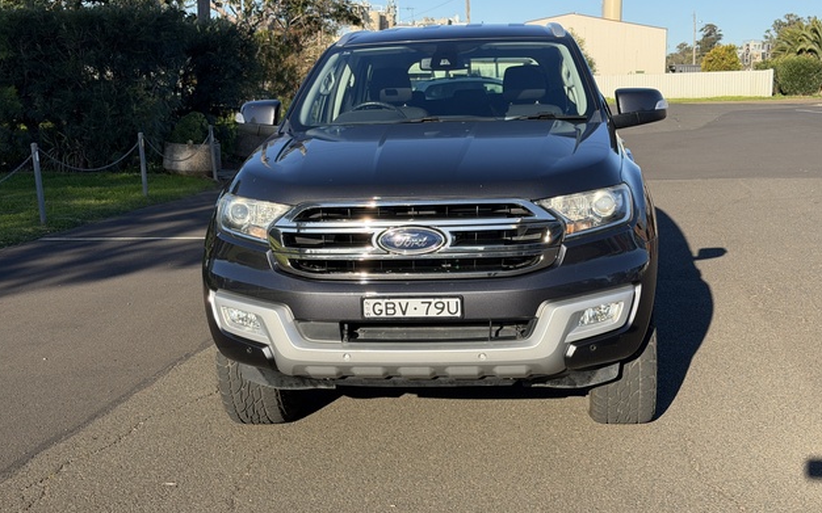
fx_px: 1165
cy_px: 248
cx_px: 407
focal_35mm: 52
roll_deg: +0.1
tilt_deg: -7.5
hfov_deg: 38.9
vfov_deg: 24.9
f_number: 1.78
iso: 80
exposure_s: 1/2577
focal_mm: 6.76
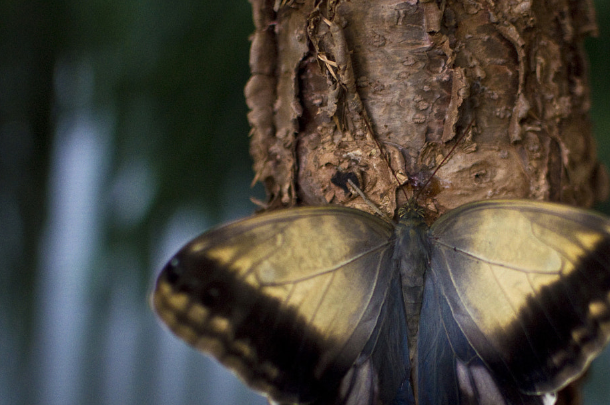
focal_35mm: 92
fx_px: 1556
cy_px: 290
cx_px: 424
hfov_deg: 22.1
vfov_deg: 14.8
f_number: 1.8
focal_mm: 35
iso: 800
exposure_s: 1/400
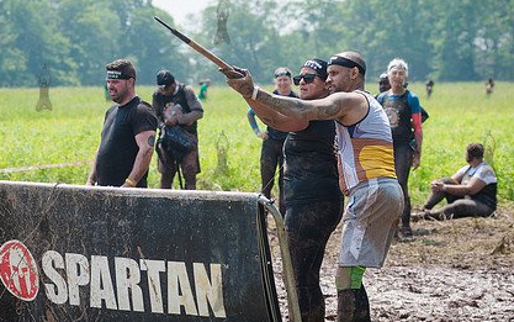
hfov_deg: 15.4
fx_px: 1906
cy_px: 149
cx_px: 257
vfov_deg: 9.6
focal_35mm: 136
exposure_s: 1/2500
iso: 400
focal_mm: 80
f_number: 4
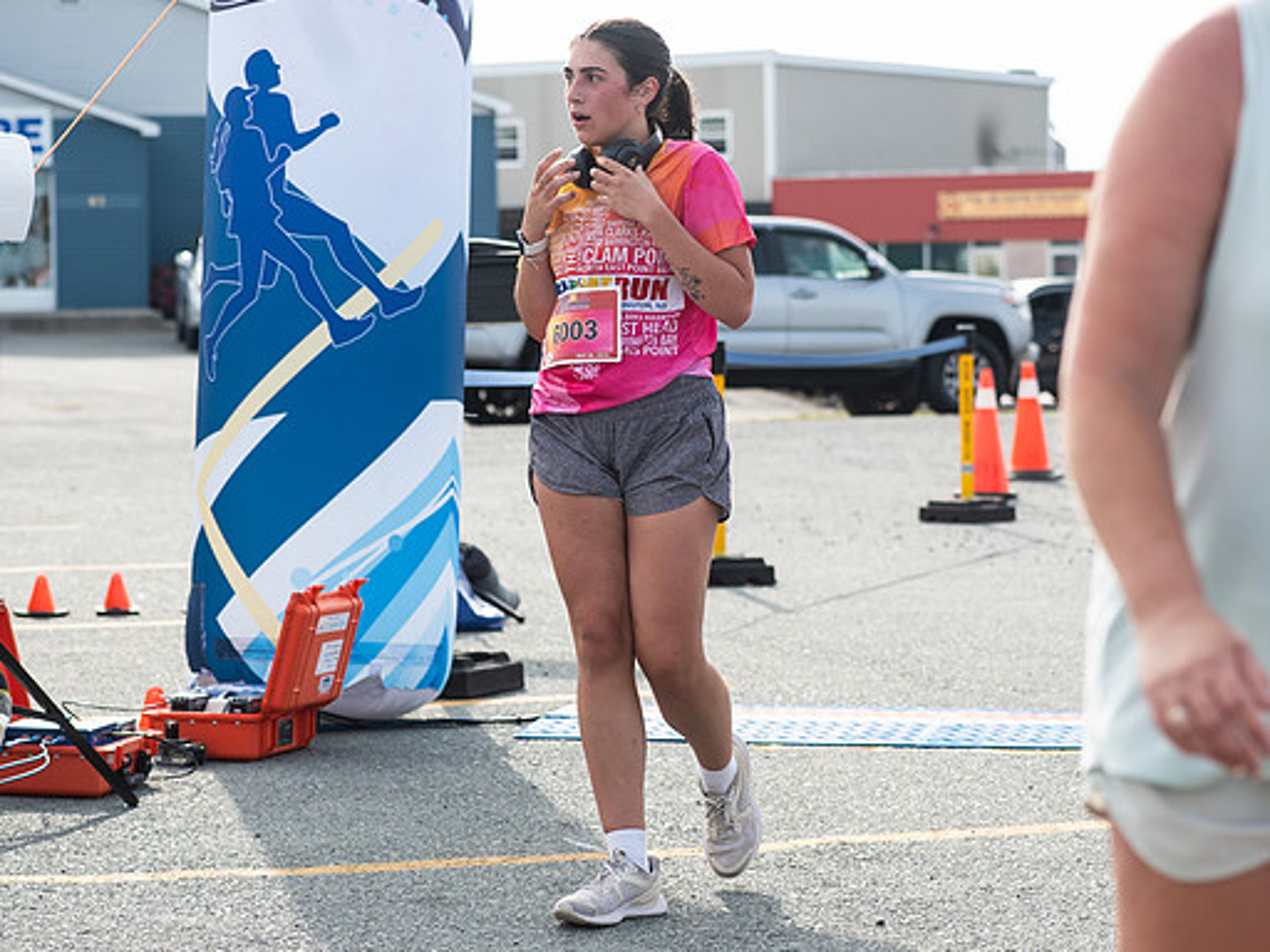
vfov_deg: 14.0
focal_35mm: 106
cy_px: 372
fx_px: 3889
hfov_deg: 18.5
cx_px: 660
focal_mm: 70
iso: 250
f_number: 4.5
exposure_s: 1/1250
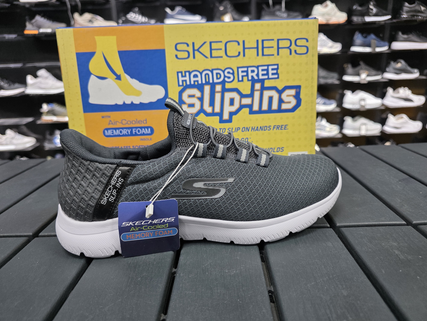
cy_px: 160
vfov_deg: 58.9
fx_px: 284
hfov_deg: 73.9
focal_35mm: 23
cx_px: 214
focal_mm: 6.3
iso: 160
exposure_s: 1/100
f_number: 1.7
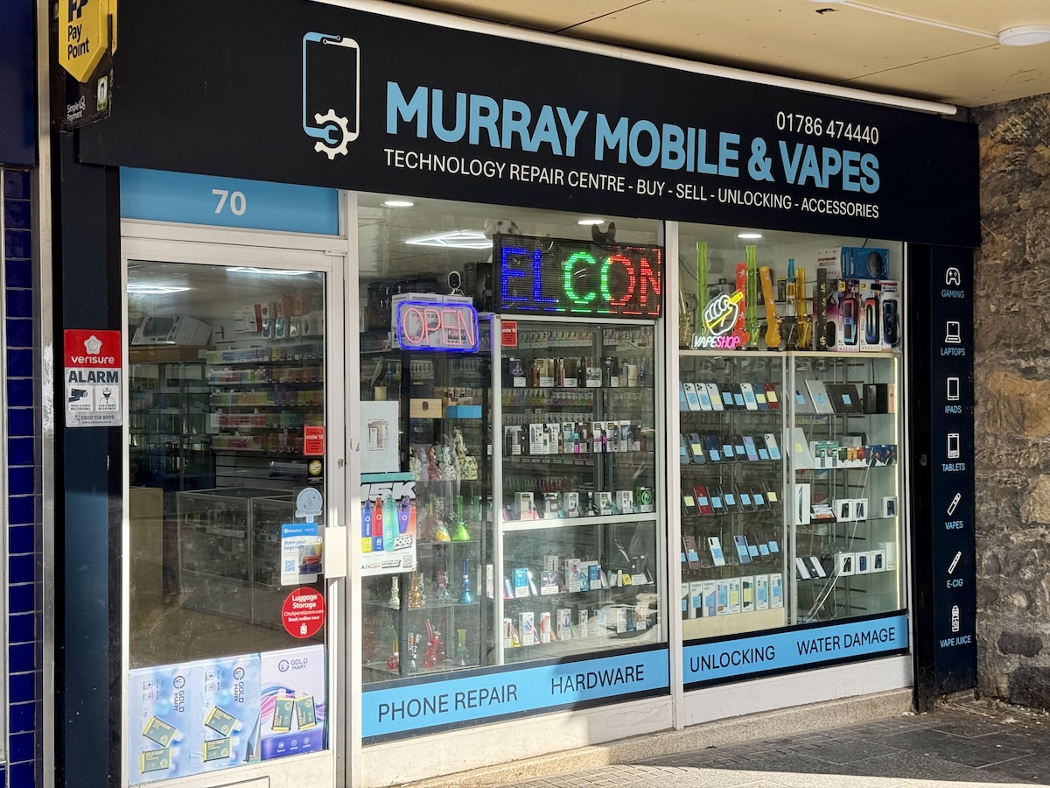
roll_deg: -0.4
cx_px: 525
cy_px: 394
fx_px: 1456
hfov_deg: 39.7
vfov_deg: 30.3
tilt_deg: -1.5
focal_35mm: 48
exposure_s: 1/1000
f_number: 1.78
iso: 100
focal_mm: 6.76
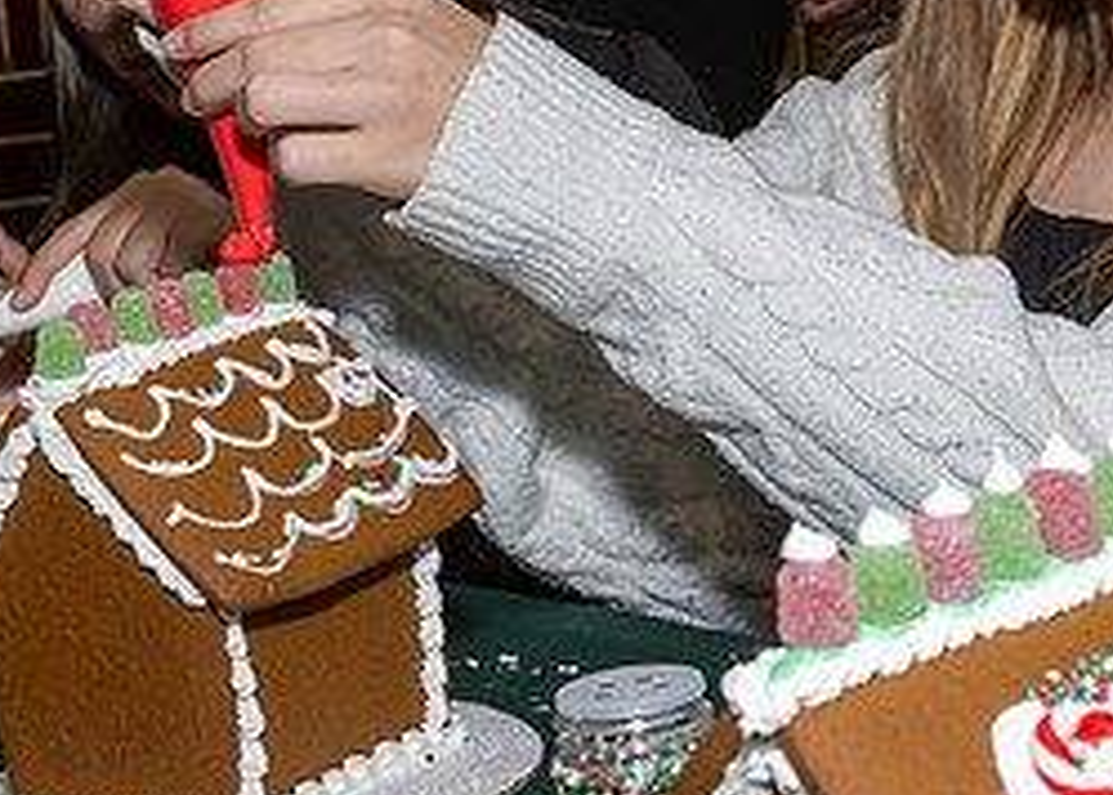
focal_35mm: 117
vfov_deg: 12.2
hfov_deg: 16.9
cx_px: 992
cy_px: 111
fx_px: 3699
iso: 800
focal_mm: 30
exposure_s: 1/250
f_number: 8
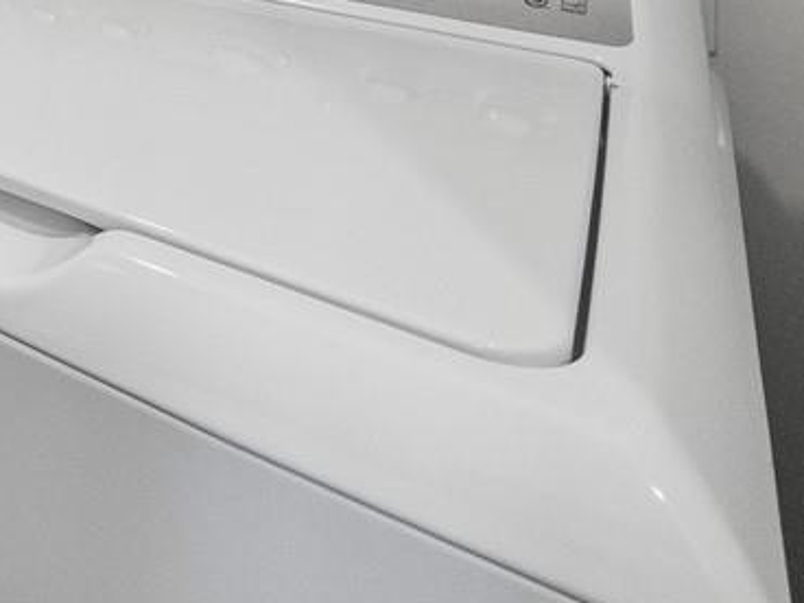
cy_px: -142
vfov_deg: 30.5
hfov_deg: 35.7
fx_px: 906
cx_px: -194
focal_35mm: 39
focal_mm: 2.2
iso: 64
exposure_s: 1/60
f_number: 2.2
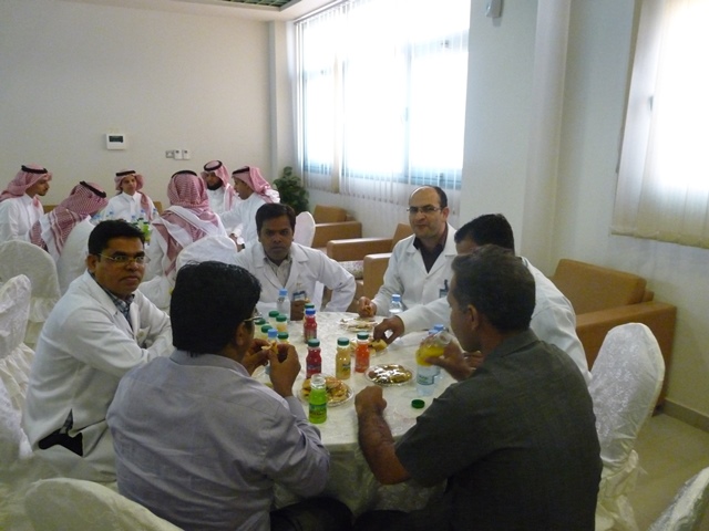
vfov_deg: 51.4
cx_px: 354
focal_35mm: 27
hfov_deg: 65.3
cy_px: 266
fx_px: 553
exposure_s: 1/50
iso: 800
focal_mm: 4.8
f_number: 2.8
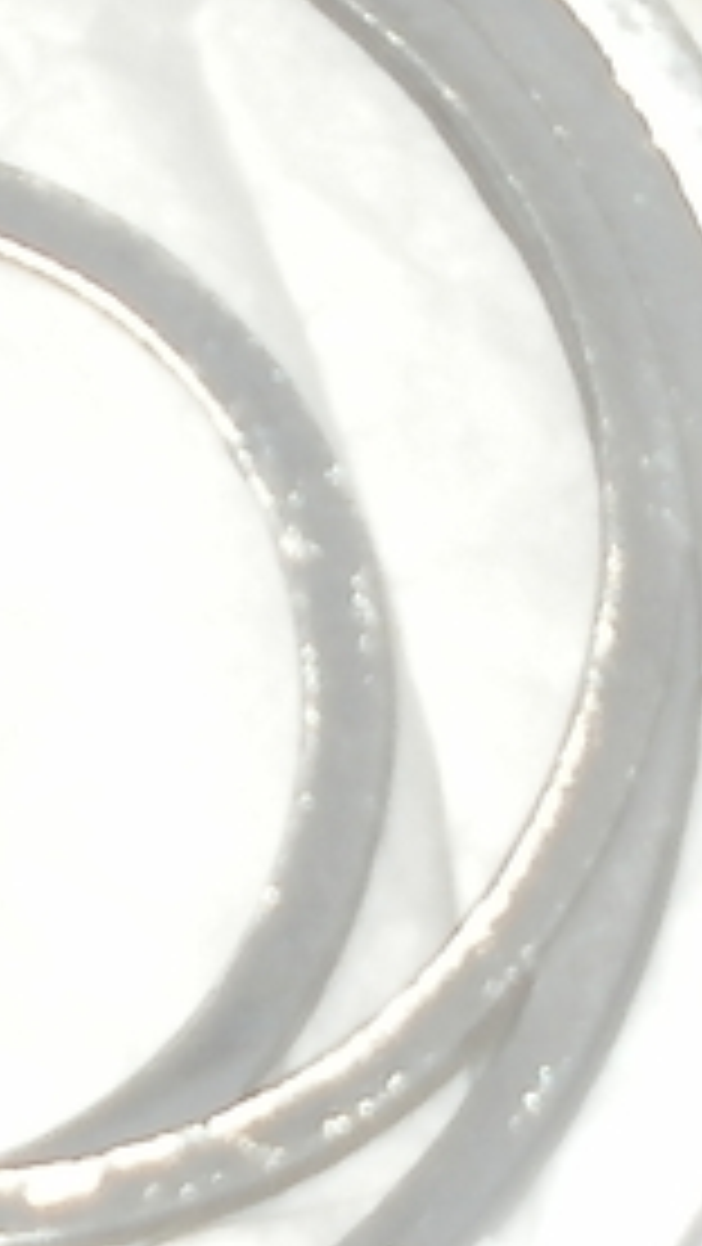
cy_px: 1008
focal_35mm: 204
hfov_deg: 5.9
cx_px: -50
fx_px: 6745
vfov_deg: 10.5
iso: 125
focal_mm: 6.3
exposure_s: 1/30
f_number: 3.5
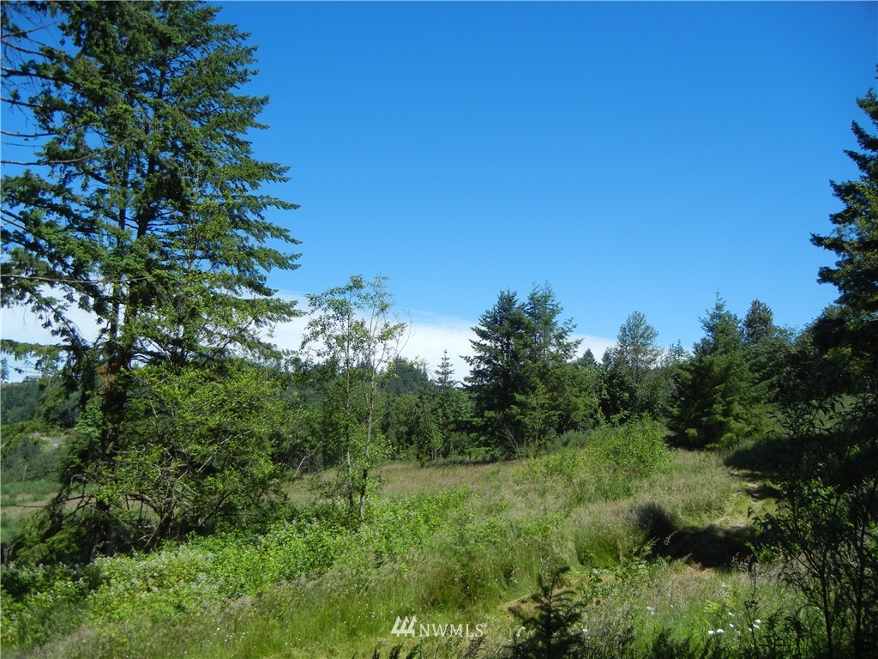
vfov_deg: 46.8
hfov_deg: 60.0
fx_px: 761
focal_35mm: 30
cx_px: 439
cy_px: 330
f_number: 7
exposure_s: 1/360
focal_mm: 5.4
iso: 160
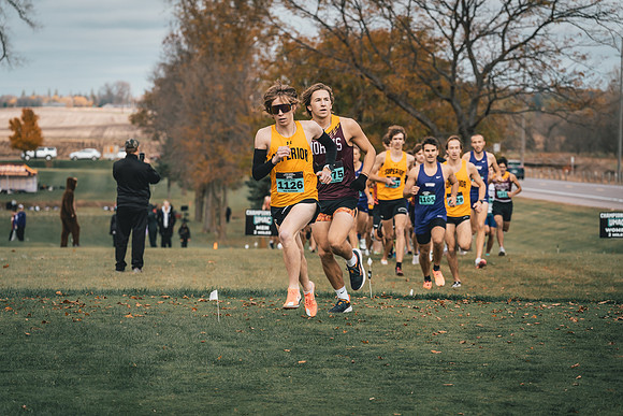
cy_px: 208
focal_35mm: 175
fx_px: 3020
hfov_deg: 11.8
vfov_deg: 7.9
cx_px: 312
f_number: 6.3
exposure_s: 1/1250
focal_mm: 174
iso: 400
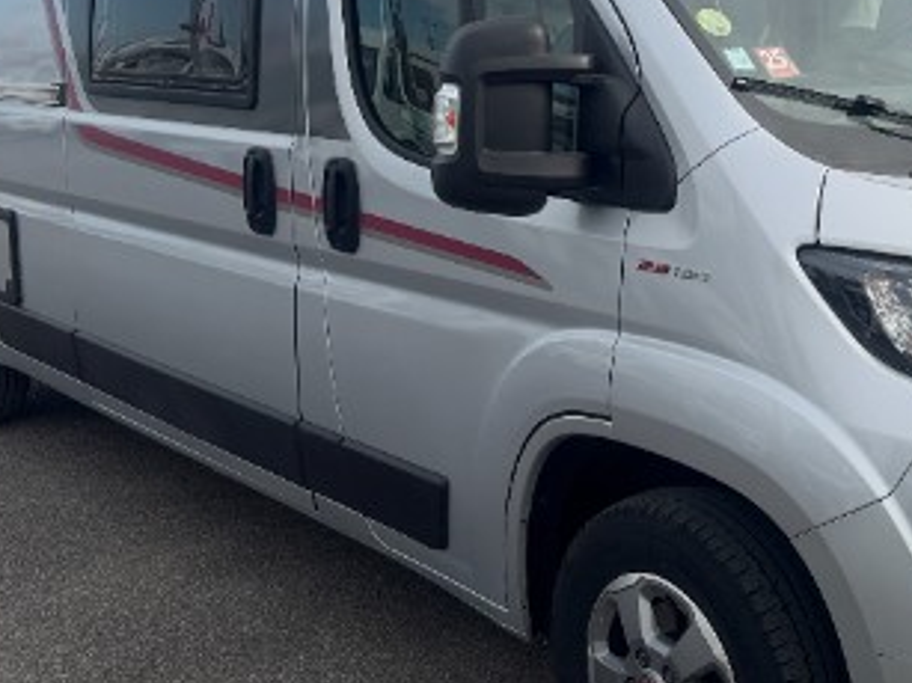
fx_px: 1317
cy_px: 190
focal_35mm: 50
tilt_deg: -5.9
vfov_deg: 28.7
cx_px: 668
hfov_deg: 37.4
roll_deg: -0.1
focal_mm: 6.76
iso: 80
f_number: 1.78
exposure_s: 1/4167
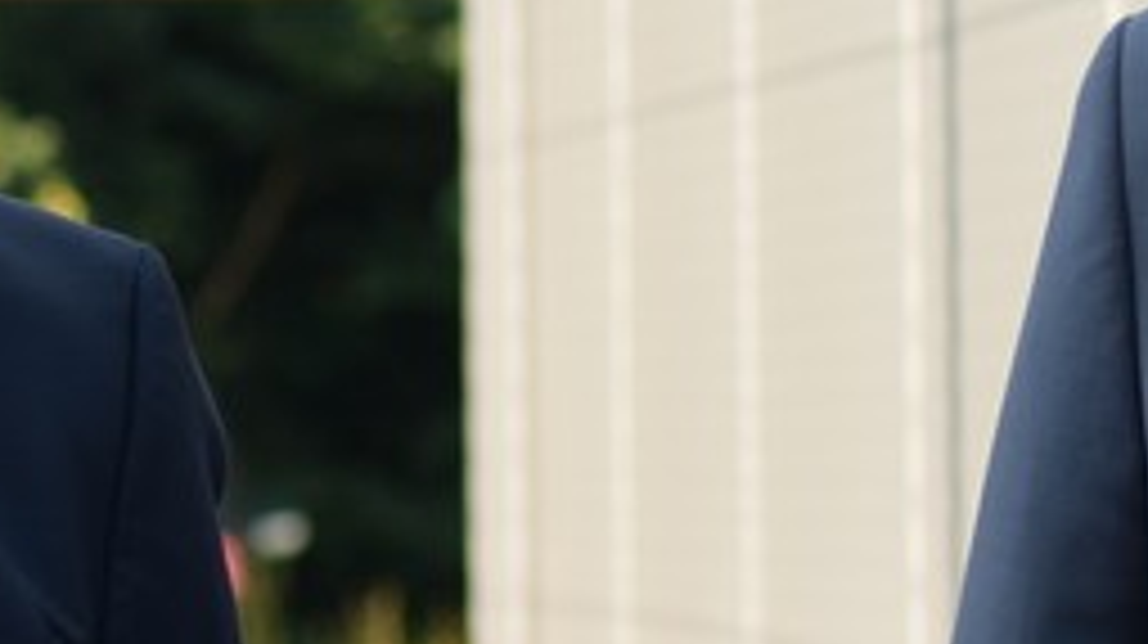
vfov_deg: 3.8
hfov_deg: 6.8
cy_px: 200
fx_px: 9612
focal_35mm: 316
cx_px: -329
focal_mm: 50
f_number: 2.8
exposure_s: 1/400
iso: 100
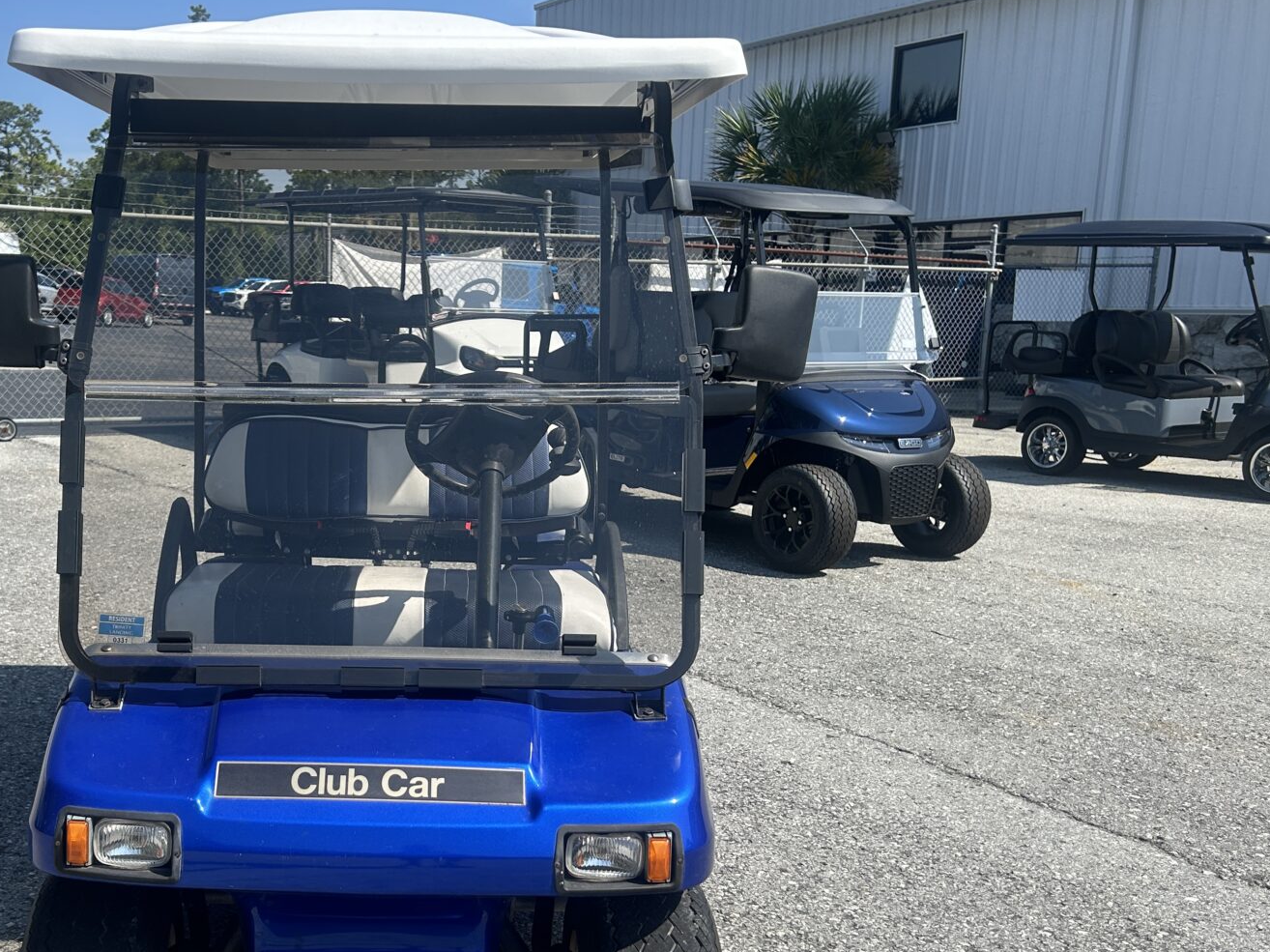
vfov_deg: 37.5
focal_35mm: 38
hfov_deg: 48.1
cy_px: 598
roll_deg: -0.8
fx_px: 1394
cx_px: 410
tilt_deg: -12.0
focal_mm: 5.7
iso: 50
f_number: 1.5
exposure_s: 1/3571
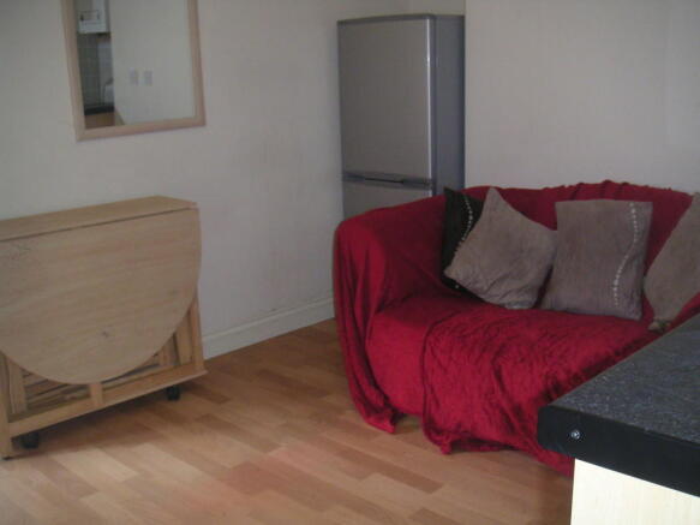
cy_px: 262
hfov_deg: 49.0
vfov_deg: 37.7
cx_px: 350
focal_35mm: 38
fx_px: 768
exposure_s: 1/45
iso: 160
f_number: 2.8
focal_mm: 6
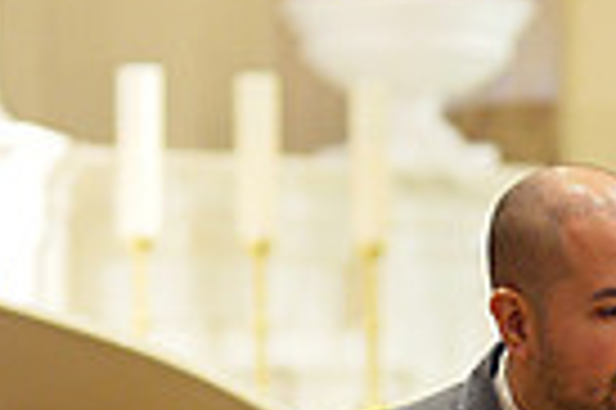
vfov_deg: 3.8
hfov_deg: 5.7
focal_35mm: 361
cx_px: 782
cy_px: 658
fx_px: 6170
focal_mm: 85
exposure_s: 1/320
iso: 3200
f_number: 2.5
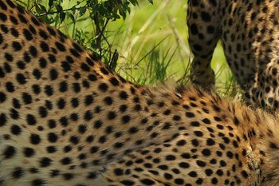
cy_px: 132
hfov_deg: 1.4
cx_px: 328
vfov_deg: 1.0
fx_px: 11077
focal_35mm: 1430
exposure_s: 1/640
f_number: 9
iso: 400
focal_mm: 500
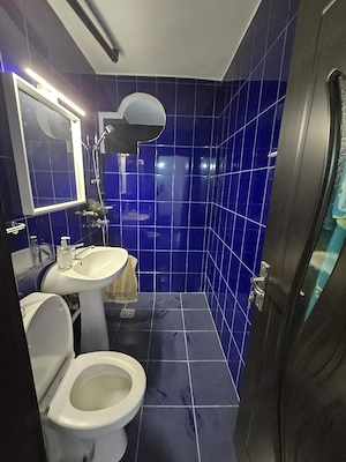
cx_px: 173
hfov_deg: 89.9
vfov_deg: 106.2
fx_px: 173
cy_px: 231
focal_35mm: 13
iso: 1250
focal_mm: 2.2
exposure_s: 1/30
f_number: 2.2
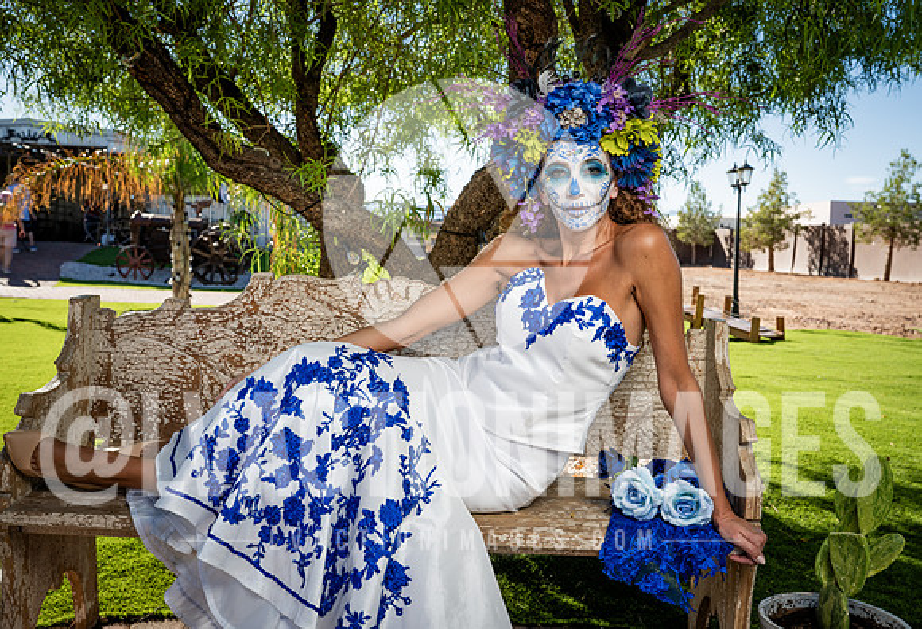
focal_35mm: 37
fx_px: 958
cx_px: 461
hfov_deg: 51.4
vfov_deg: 36.4
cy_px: 301
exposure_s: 1/200
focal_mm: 35
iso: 64
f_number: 7.1
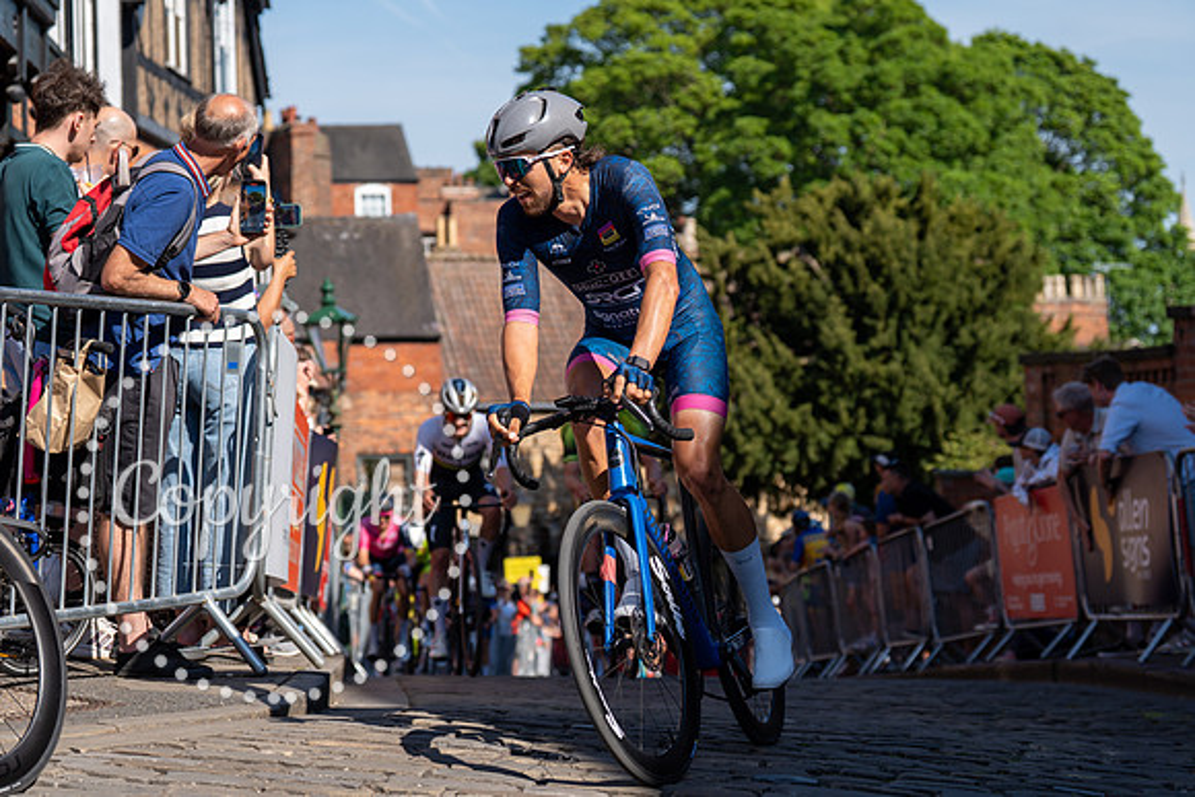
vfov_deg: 17.2
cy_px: 345
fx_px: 2638
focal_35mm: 79
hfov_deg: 25.5
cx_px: 517
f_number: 3.5
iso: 125
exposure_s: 1/1000
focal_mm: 70
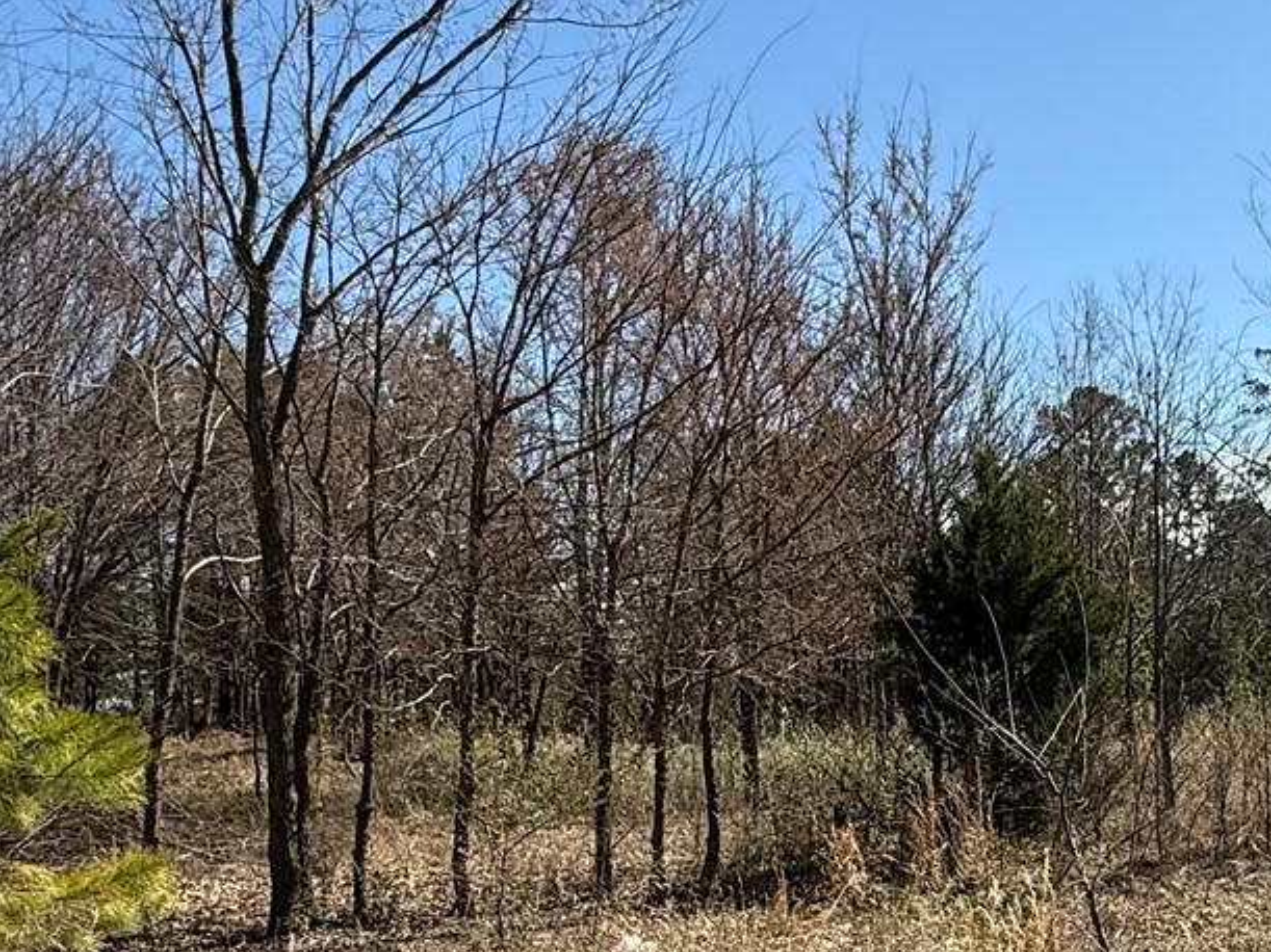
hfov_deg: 41.3
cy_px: 630
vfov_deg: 32.6
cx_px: 996
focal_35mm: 44
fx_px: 1615
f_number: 2.2
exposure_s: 1/1534
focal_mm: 2.22
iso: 50
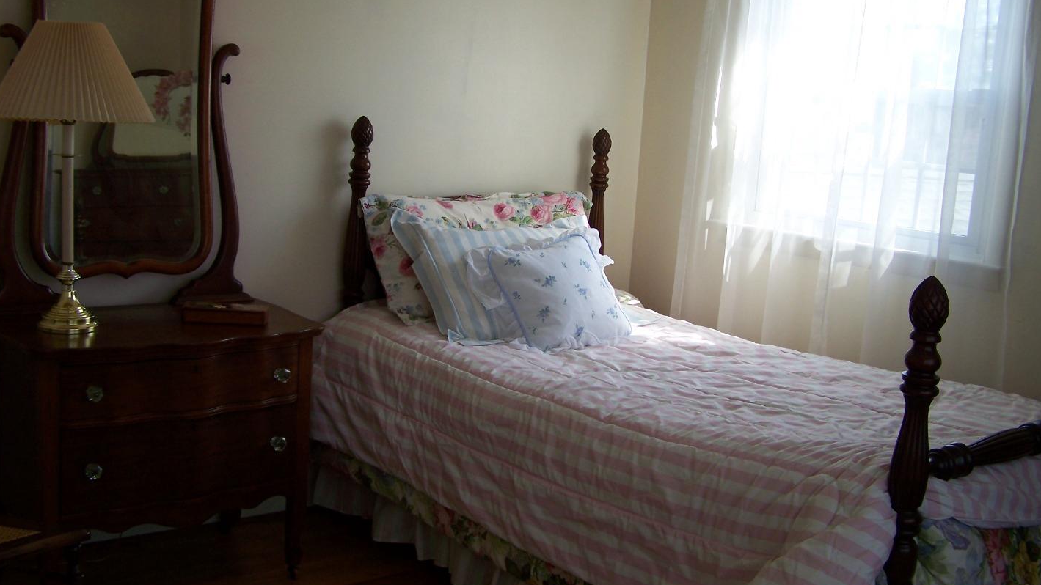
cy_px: 287
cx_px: 520
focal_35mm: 42
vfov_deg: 28.3
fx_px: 1159
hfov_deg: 48.4
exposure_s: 1/60
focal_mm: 6.3
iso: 64
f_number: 2.8
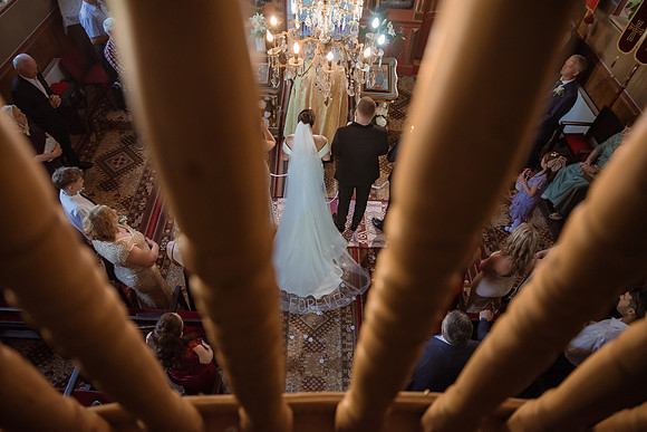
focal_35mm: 24
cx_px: 324
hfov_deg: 73.7
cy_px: 216
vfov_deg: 53.2
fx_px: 431
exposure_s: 1/200
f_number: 2.8
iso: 1250
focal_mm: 24
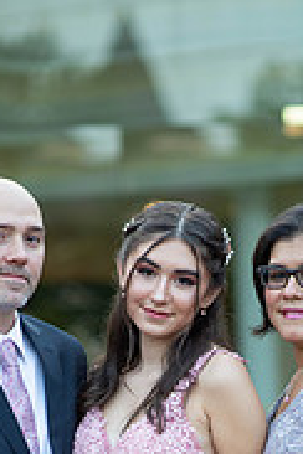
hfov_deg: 6.6
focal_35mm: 209
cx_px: 200
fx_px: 2638
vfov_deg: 9.7
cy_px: 536
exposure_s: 1/500
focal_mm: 85
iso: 250
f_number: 2
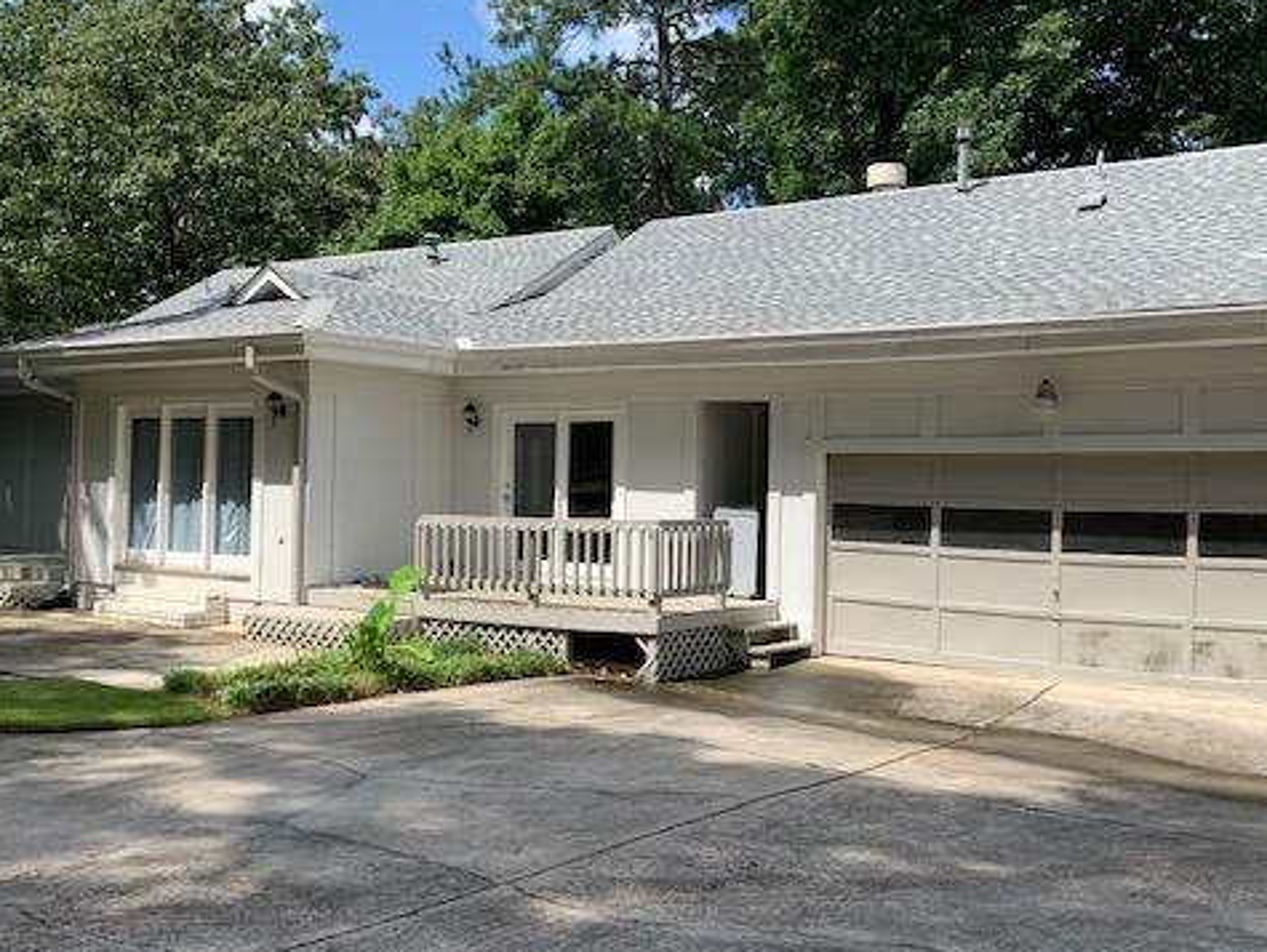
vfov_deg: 40.7
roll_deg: -1.5
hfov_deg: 52.5
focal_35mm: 35
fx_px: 1282
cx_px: 699
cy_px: 480
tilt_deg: +0.6
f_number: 1.8
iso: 25
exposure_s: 1/1536
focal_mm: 4.25
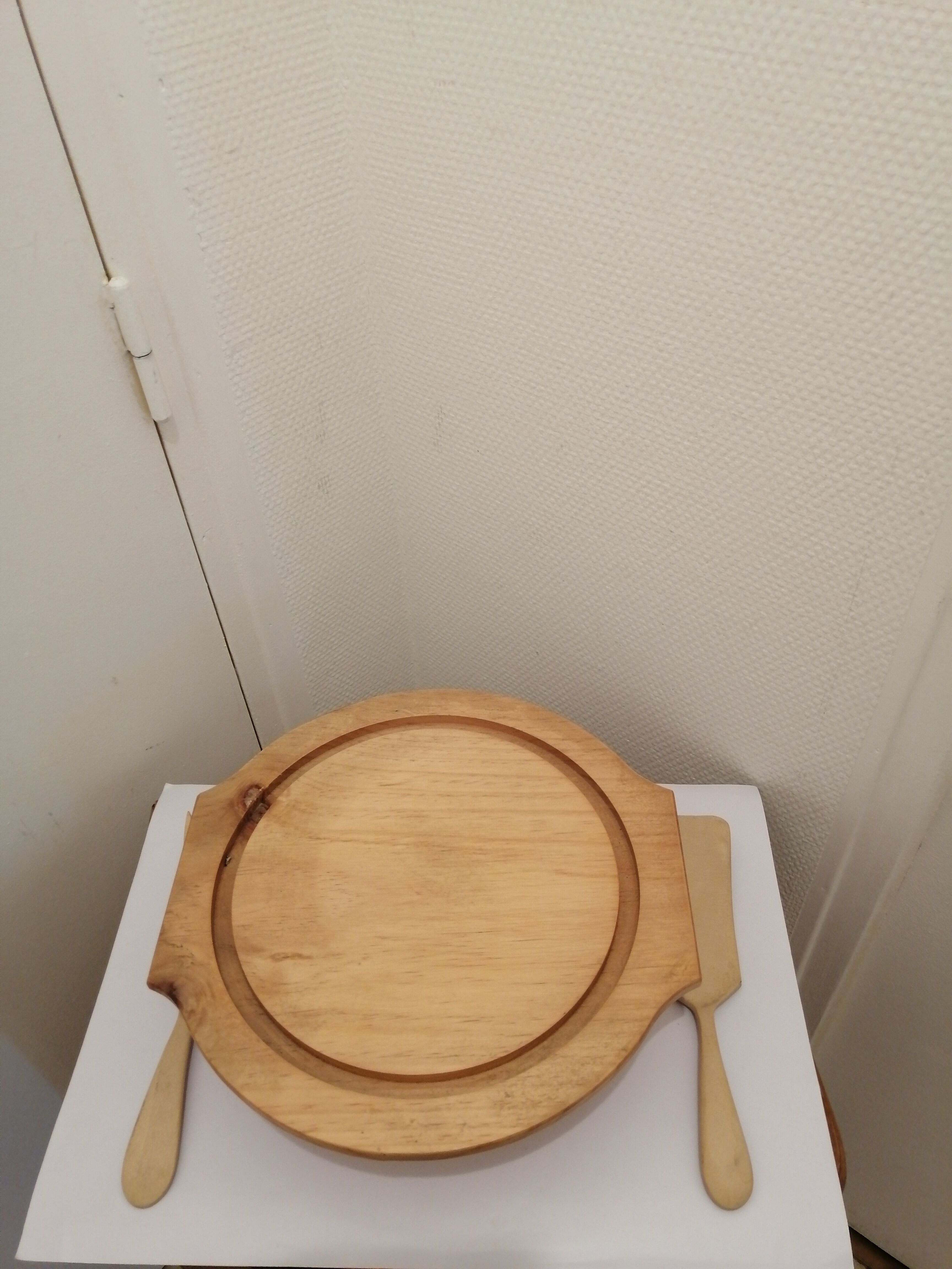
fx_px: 953
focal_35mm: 26
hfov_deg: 53.1
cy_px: 634
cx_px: 476
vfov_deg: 67.3
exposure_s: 1/33.3
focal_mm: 3.96
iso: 250
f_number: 1.8
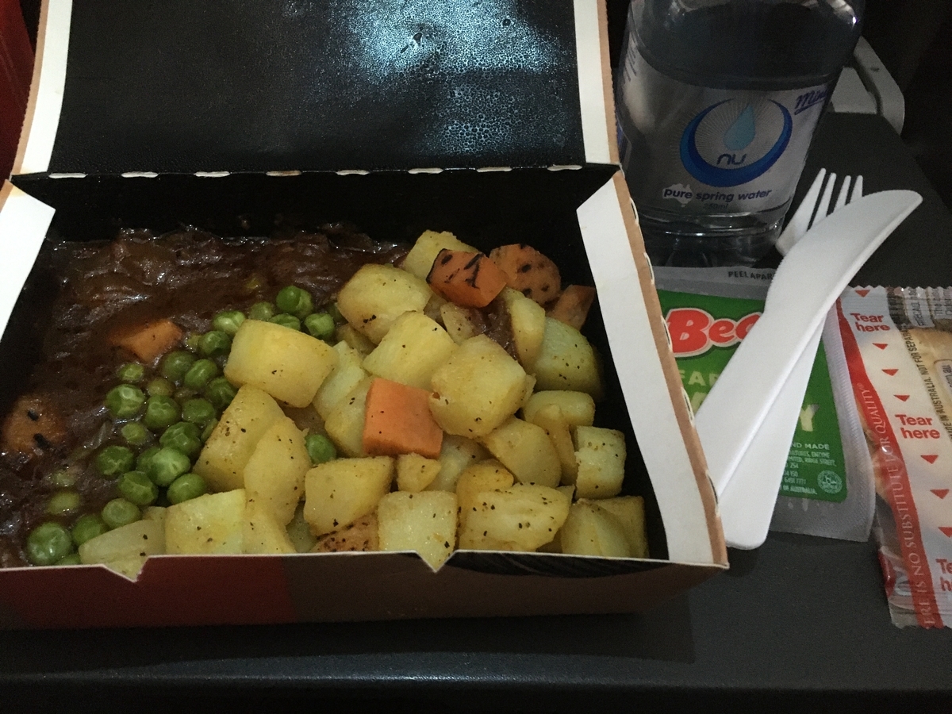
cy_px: 357
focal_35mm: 29
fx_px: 798
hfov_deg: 61.7
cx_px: 476
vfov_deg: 48.2
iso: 320
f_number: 2.2
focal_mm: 4.15
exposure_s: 1/17
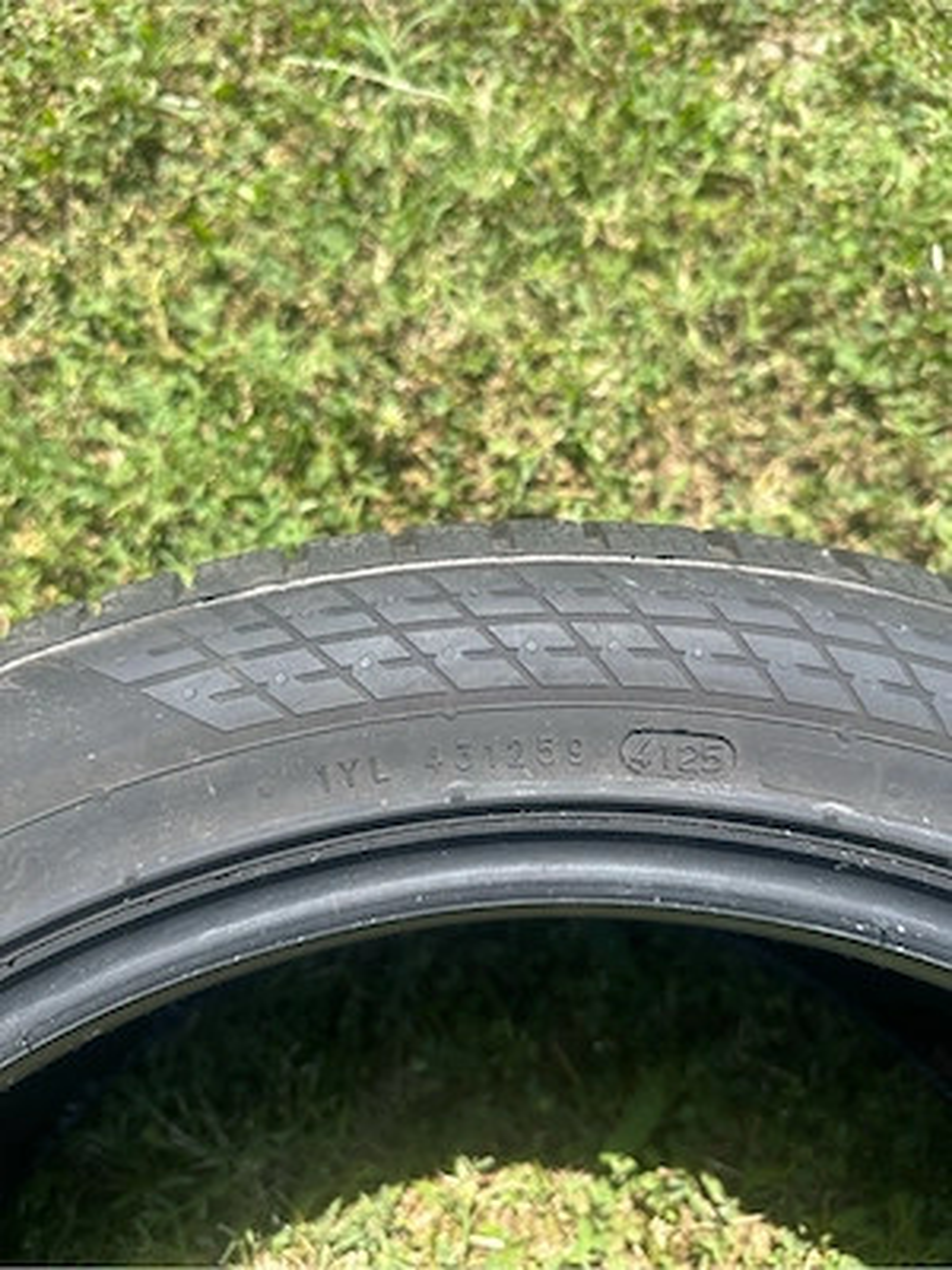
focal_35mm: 24
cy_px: 635
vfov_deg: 71.6
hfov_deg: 56.8
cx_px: 476
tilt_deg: -72.5
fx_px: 880
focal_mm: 6.86
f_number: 1.78
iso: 80
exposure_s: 1/1916
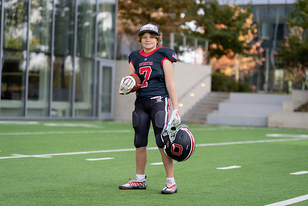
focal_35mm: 103
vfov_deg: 13.3
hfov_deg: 19.8
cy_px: 103
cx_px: 154
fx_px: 881
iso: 100
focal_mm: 103
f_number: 2.8
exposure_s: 1/400
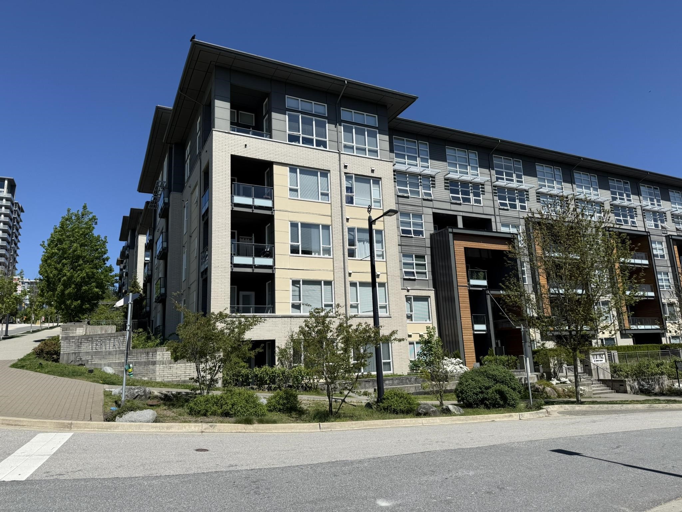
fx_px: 473
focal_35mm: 24
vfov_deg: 56.8
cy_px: 256
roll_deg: +2.6
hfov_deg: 71.6
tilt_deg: +12.2
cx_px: 341
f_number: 1.78
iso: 80
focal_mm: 6.76
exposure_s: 1/6711
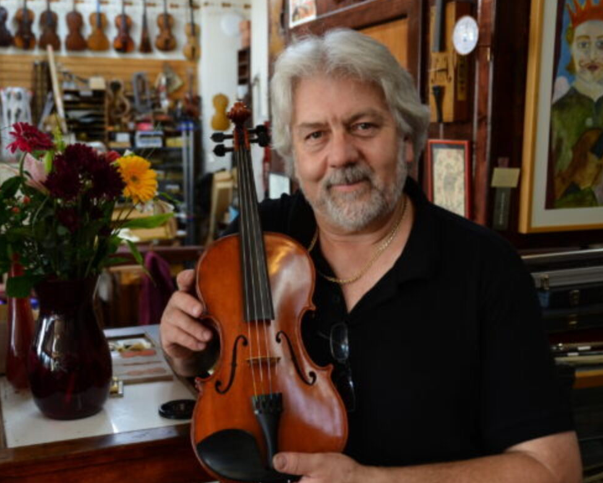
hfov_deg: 41.1
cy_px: 240
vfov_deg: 33.4
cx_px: 267
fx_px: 803
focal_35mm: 45
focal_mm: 26
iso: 320
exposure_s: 1/25
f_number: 3.8
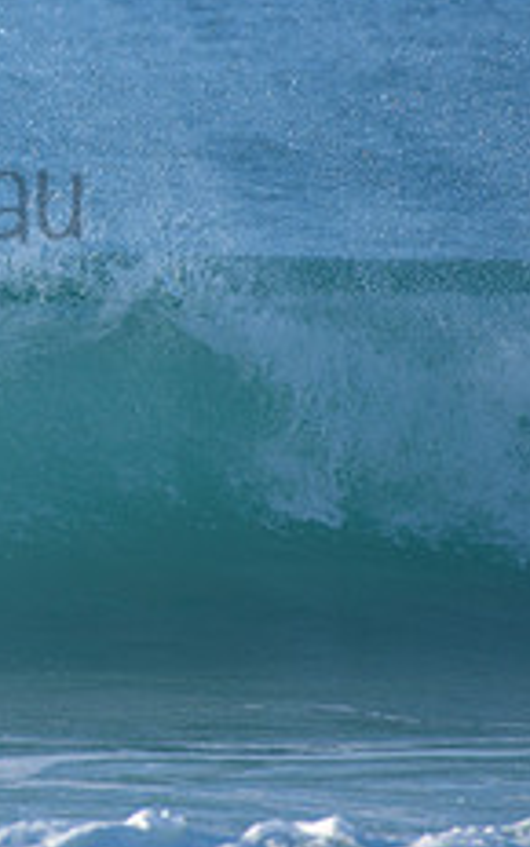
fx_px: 30368
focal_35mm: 1314
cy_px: 155
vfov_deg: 1.6
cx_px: -303
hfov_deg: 1.0
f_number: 5.6
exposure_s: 1/2000
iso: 360
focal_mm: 500
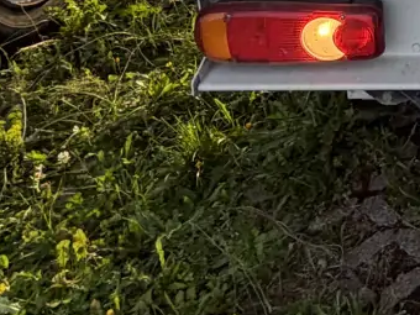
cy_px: -284
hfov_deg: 19.2
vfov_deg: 15.5
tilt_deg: -15.5
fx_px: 959
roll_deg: -1.1
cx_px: 737
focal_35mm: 79
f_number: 2.2
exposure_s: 1/154
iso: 40
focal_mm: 2.22
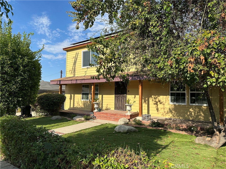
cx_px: 113
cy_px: 84
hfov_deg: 71.6
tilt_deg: +3.7
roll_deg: -0.7
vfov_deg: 56.8
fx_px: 157
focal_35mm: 24
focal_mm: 6.86
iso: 80
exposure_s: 1/2967
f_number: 1.78
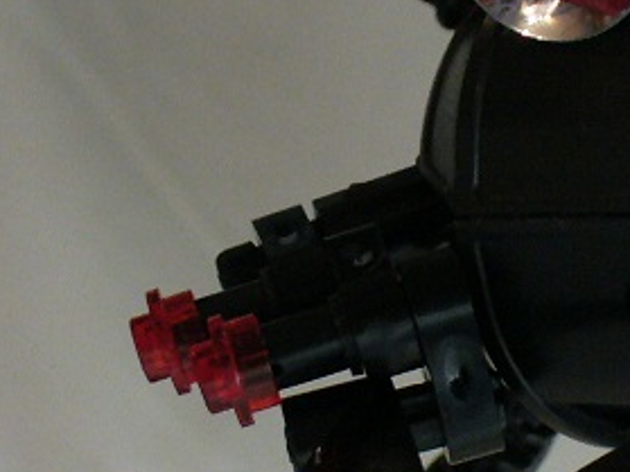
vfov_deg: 13.9
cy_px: 169
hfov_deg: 18.4
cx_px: 492
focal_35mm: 106
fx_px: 1928
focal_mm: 6.1
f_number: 2.8
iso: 200
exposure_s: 1/20
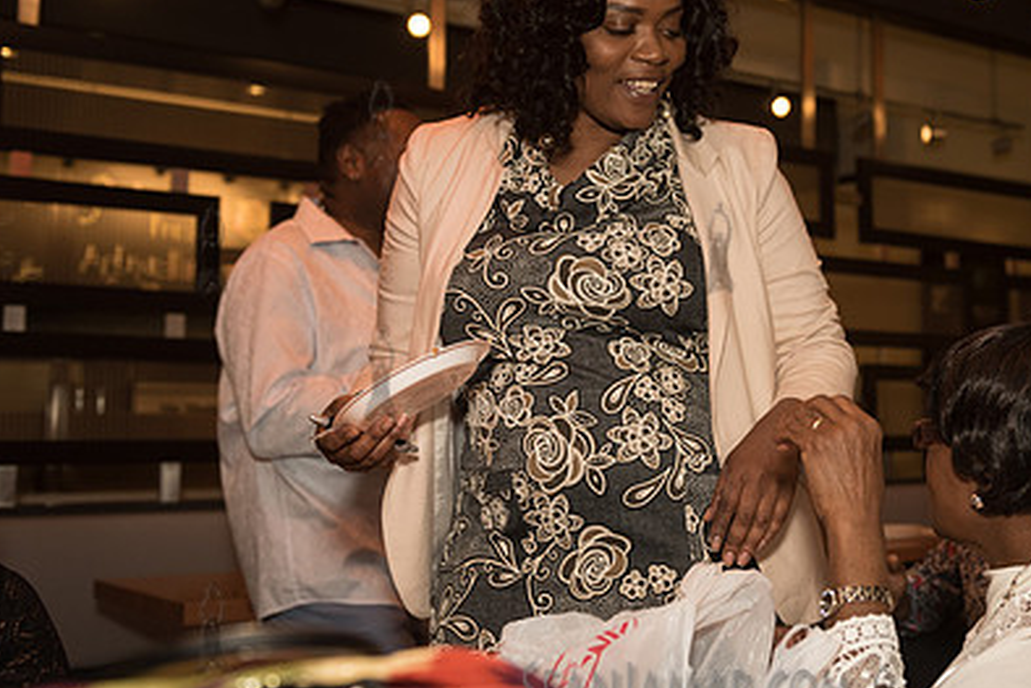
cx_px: 717
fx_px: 1518
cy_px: 247
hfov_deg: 37.0
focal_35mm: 53
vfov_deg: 25.4
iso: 1250
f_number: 3.5
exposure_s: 1/400
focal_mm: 36
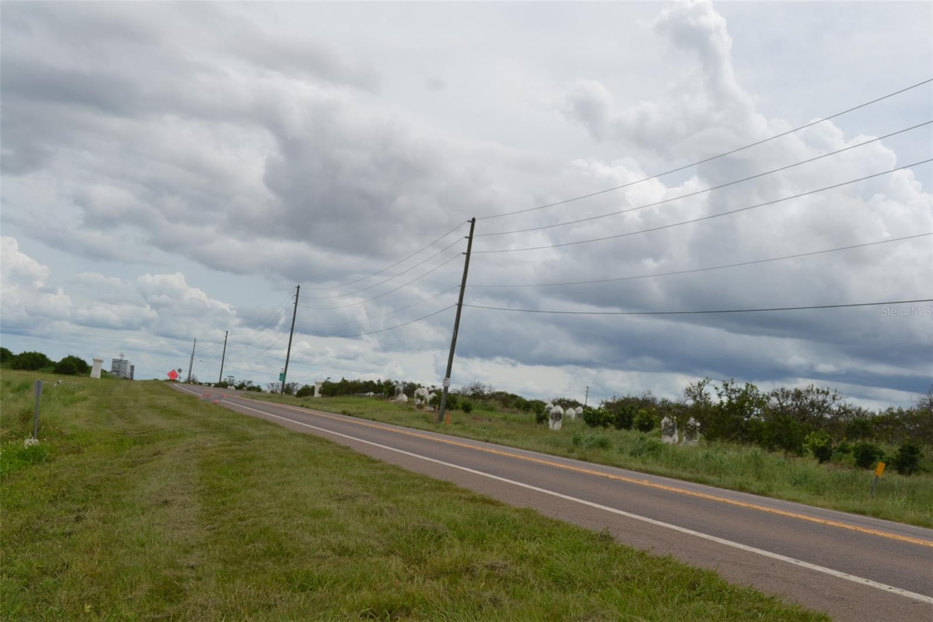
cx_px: 466
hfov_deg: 37.9
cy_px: 311
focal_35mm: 52
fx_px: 1360
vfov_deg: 25.7
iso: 100
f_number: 9
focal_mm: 35
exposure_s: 1/320
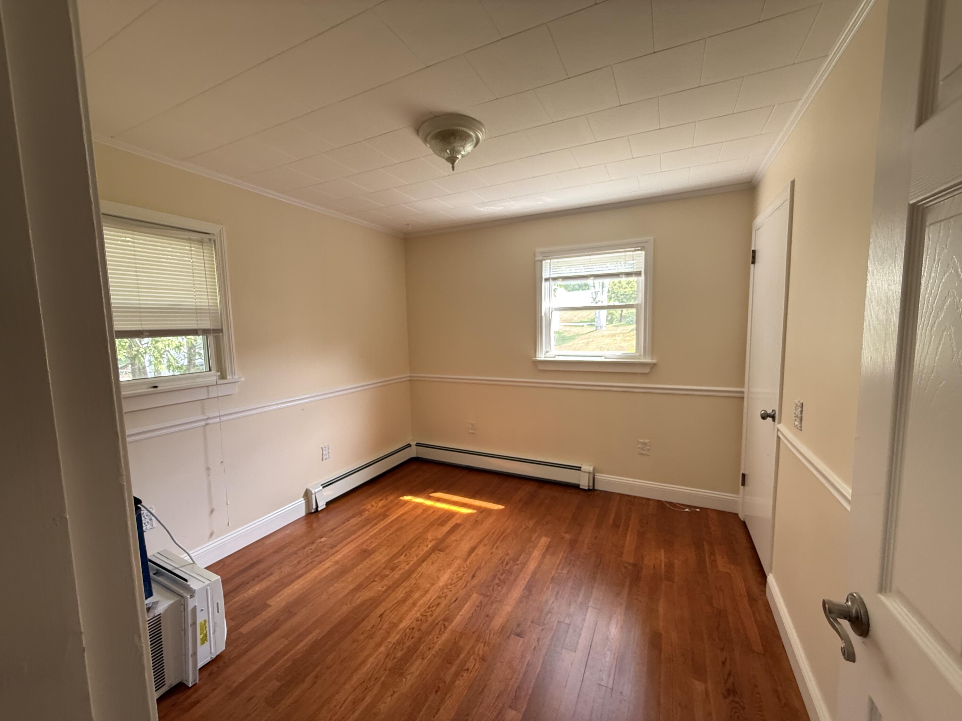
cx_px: 481
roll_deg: +1.7
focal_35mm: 14
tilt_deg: -4.3
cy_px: 360
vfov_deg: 85.7
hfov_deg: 102.1
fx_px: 389
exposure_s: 1/60
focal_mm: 2.22
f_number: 2.2
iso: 320
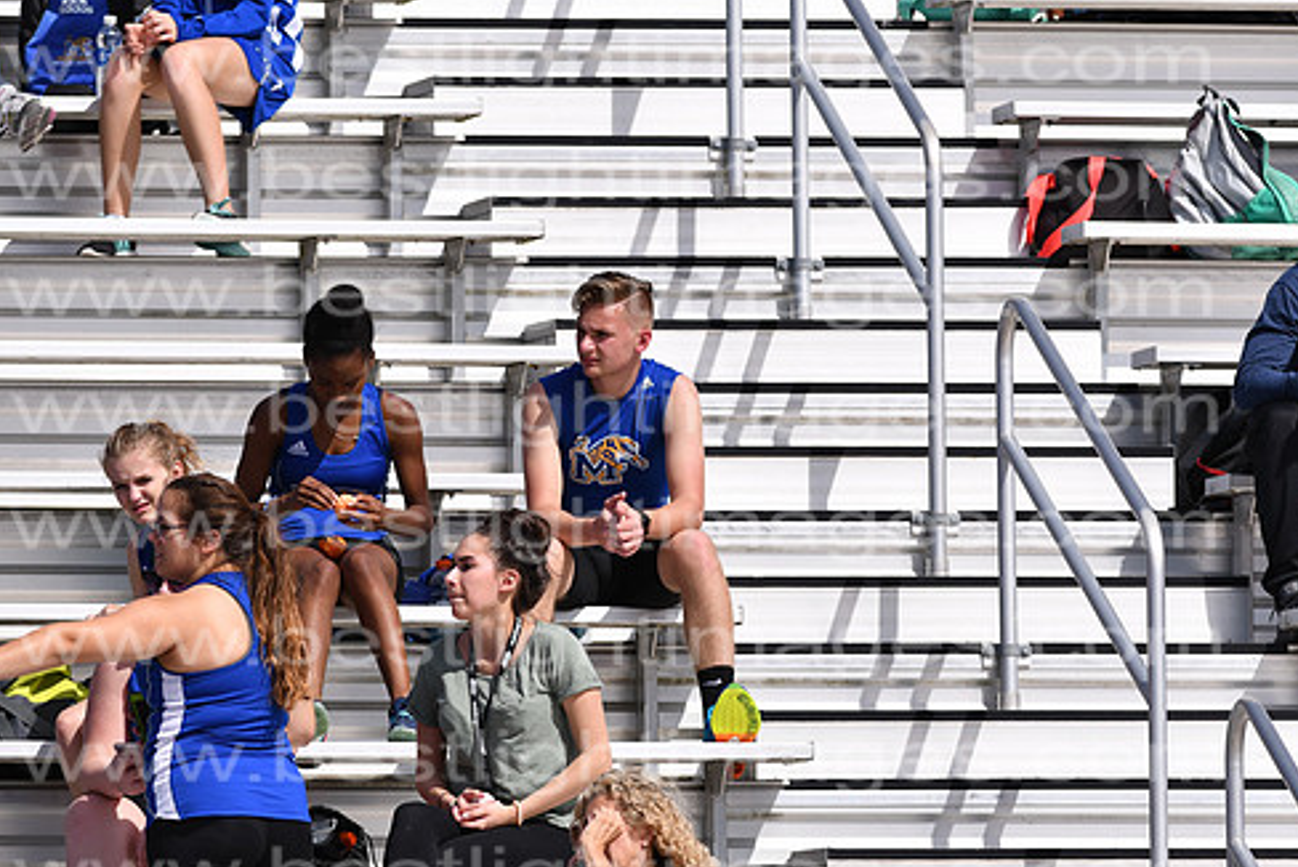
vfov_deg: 2.6
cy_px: 472
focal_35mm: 535
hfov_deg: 3.9
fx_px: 19300
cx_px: 620
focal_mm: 300
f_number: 4
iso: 100
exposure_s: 1/2500
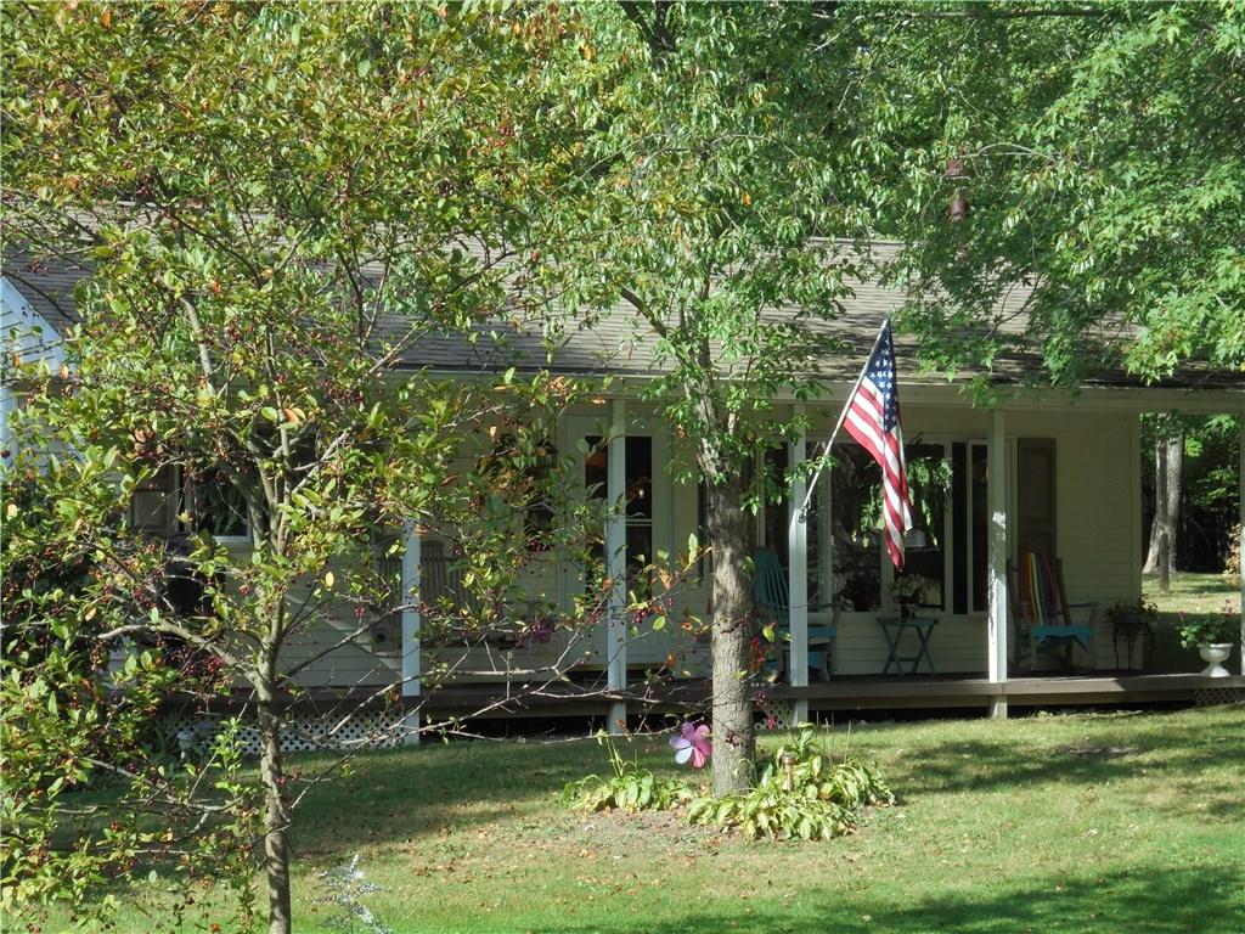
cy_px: 467
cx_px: 622
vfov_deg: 17.8
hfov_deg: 23.6
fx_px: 2985
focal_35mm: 83
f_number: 6.7
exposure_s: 1/160
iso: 100
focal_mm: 14.9
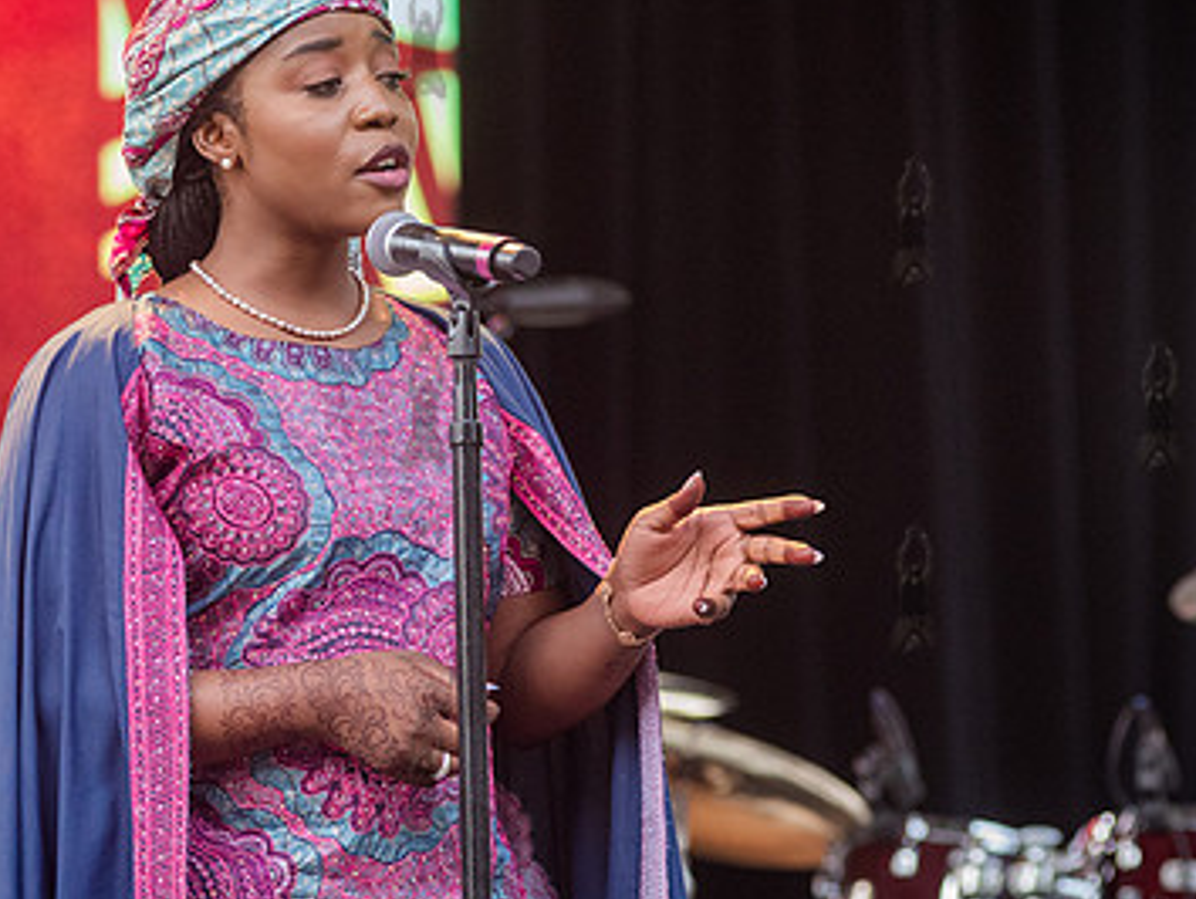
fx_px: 8436
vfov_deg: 6.1
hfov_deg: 8.1
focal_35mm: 244
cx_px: 279
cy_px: 345
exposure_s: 1/320
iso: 2000
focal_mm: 125
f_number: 4
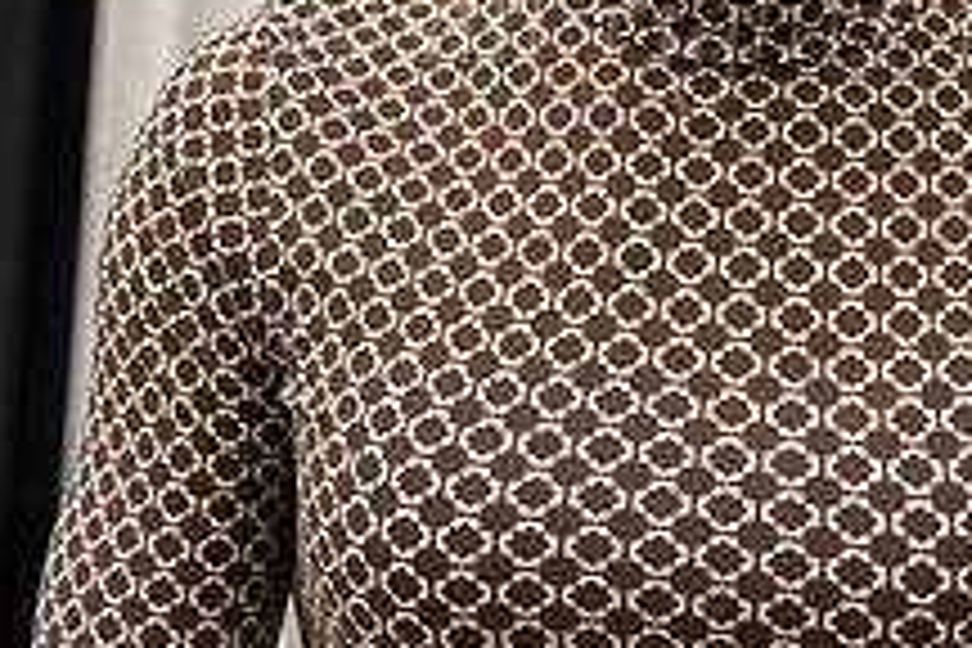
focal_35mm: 90
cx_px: 778
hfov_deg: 22.3
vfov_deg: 14.8
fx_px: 2430
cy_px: -56
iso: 400
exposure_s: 1/1250
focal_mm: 33.5
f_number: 2.8
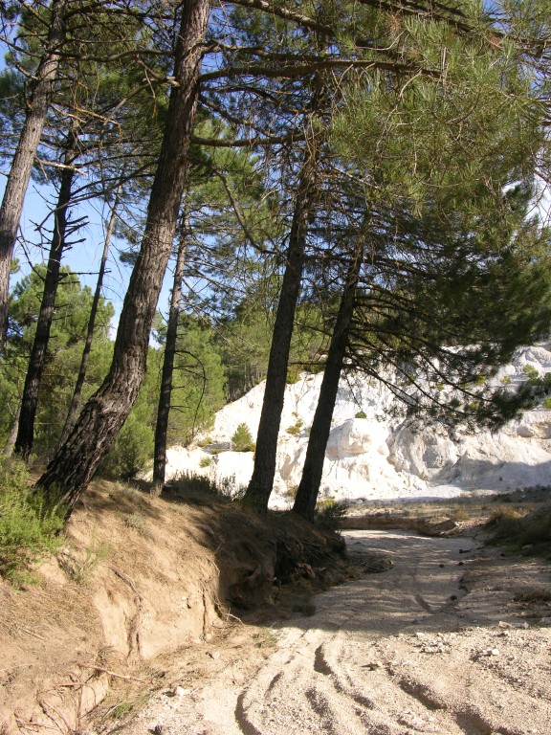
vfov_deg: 52.6
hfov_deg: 40.7
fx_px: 743
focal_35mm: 35
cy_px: 368
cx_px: 276
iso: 50
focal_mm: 8.9
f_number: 5
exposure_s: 1/147
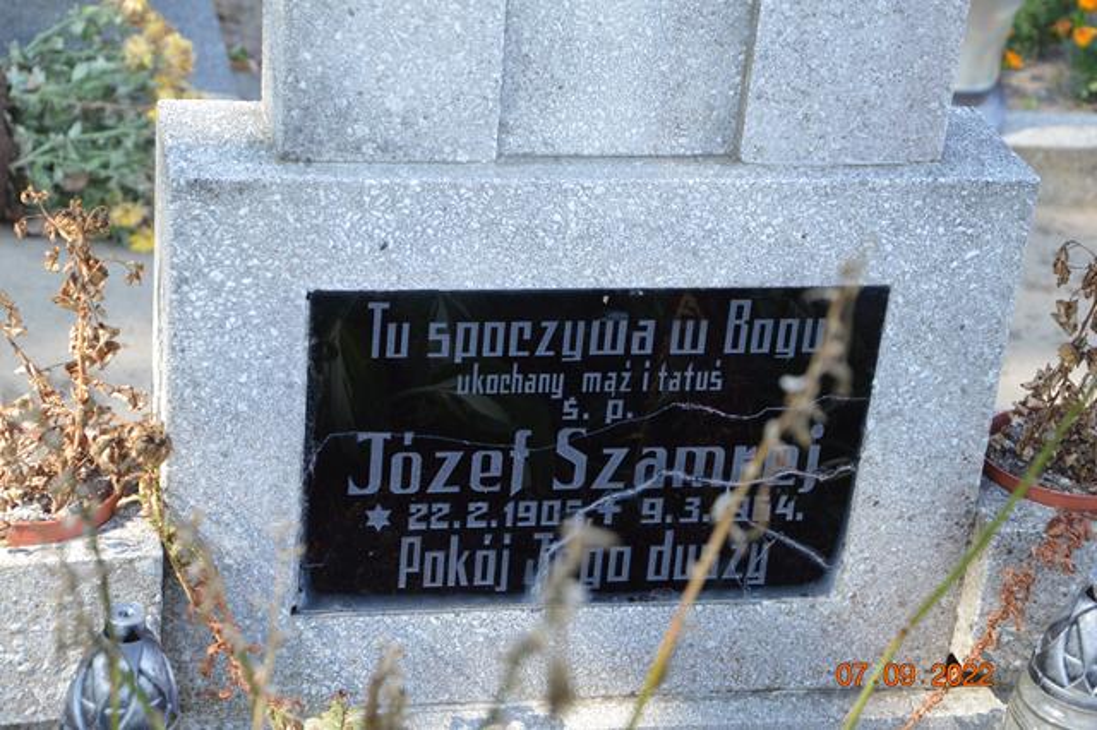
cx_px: 548
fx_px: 2376
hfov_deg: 26.0
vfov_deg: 17.5
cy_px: 365
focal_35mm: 78
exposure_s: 1/125
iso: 280
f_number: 5.6
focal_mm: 52
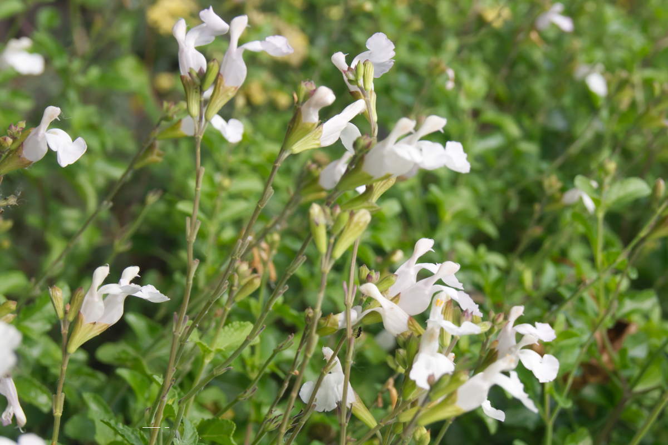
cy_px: 222
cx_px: 334
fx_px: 1531
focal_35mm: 82
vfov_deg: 16.6
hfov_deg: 24.6
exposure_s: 1/320
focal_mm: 55
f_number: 10
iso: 800
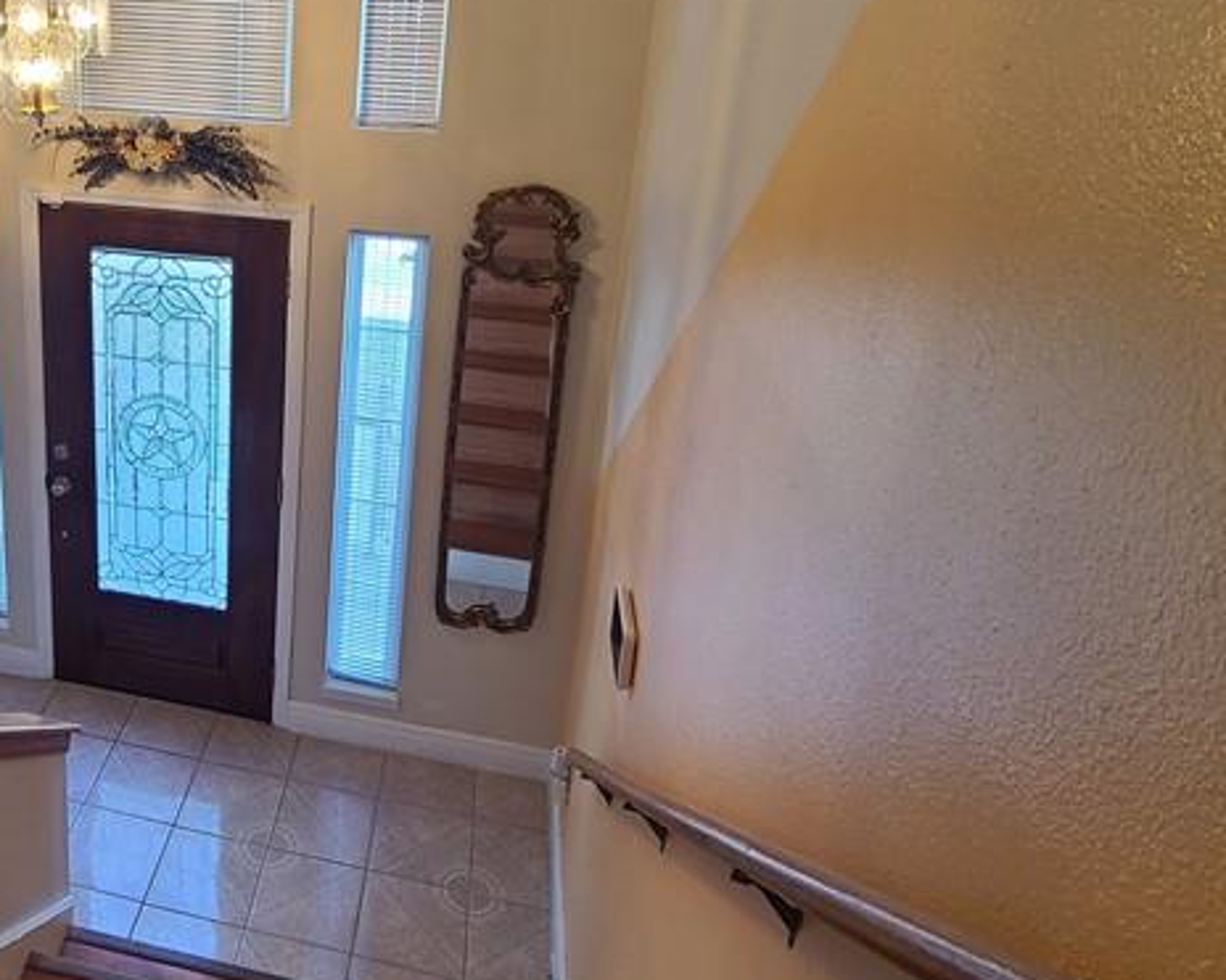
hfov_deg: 56.2
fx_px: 1016
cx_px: 190
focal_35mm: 28
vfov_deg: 50.2
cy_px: 298
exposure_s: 1/60
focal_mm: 2.2
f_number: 2.2
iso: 125
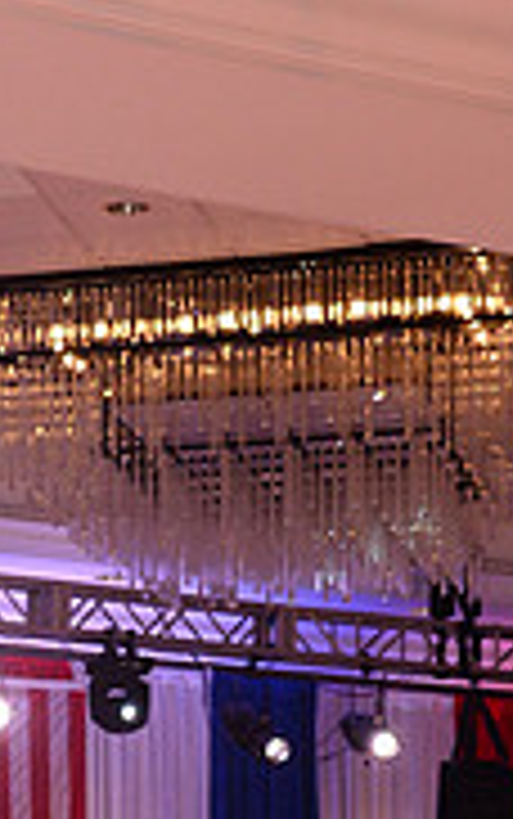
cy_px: 1197
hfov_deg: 7.8
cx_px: 146
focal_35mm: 169
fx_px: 3774
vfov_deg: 11.9
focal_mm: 52
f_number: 6.3
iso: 2500
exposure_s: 1/250
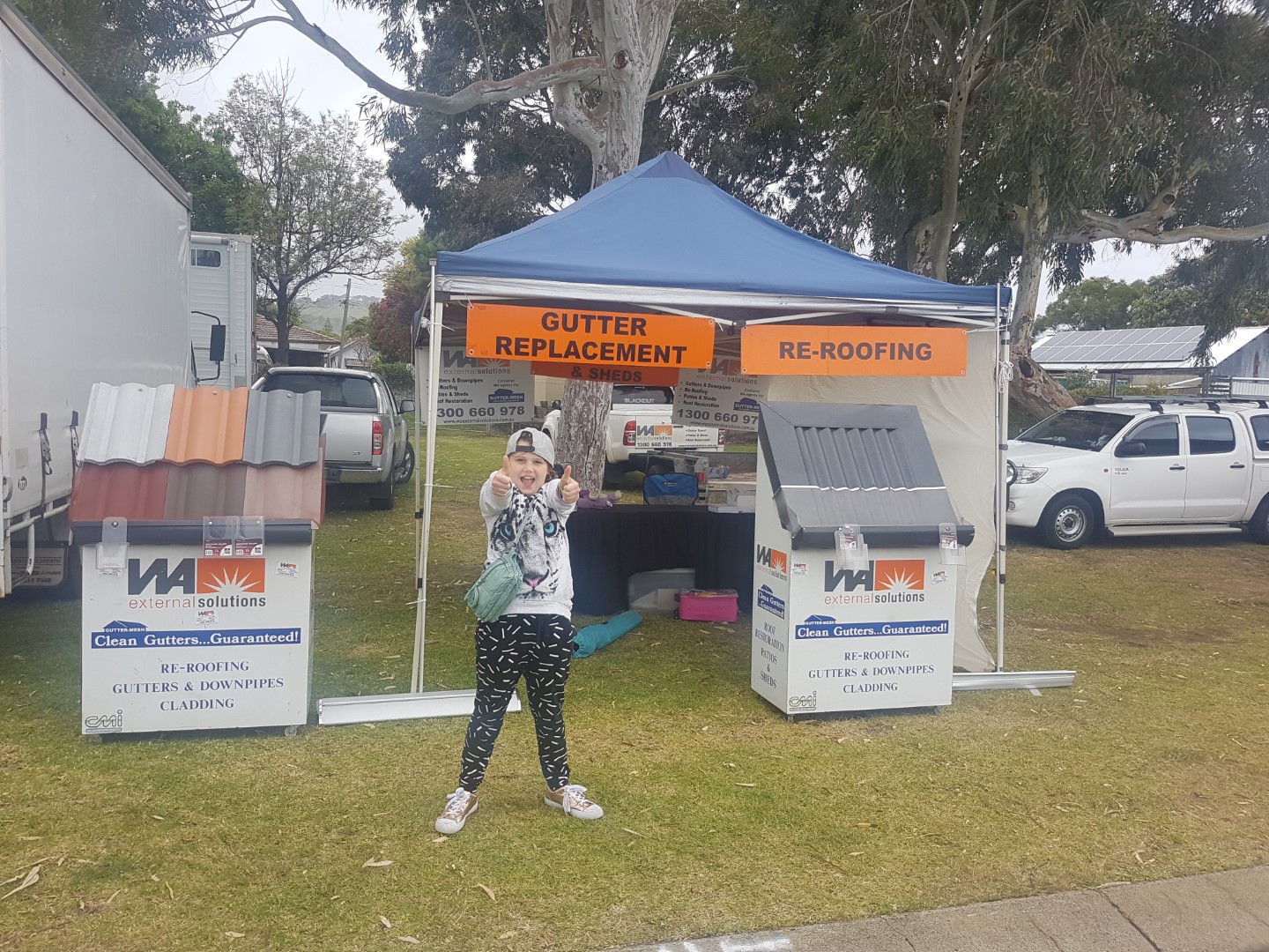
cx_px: 634
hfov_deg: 67.3
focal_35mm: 26
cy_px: 476
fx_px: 953
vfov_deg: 53.1
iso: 40
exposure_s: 1/401
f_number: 1.7
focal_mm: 4.2
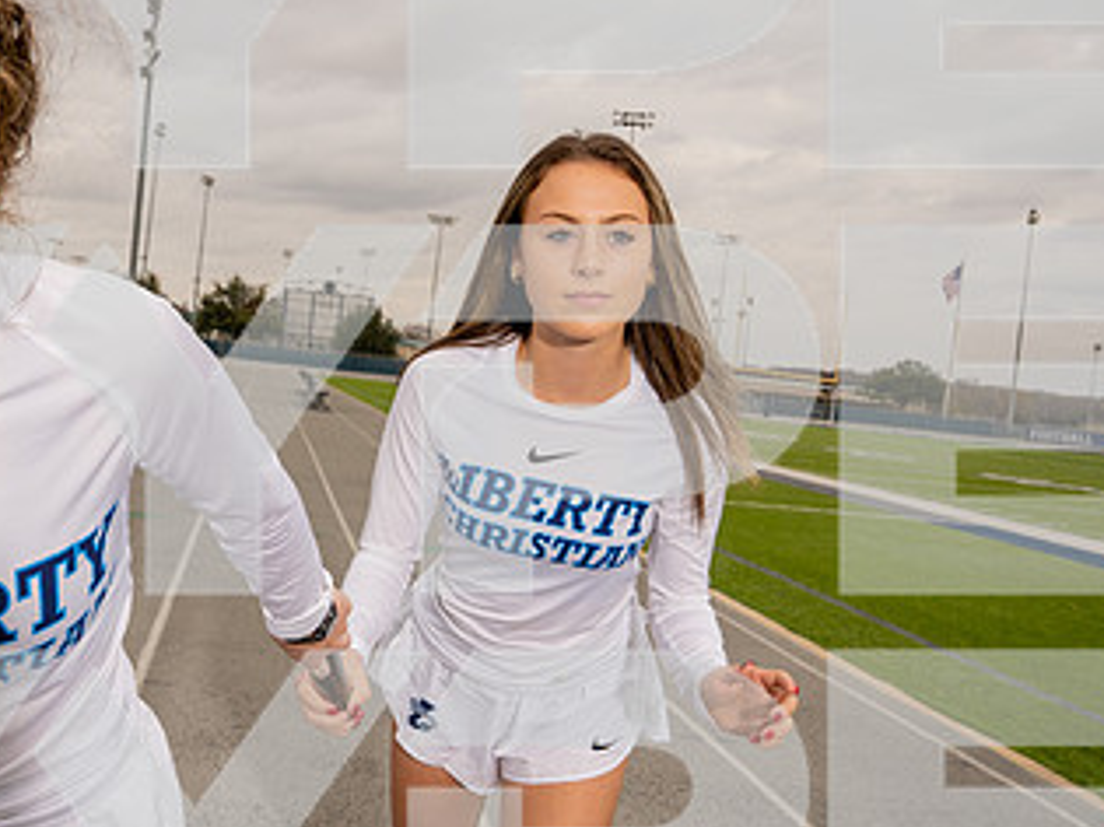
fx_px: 1467
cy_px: 412
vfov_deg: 31.5
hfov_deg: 40.6
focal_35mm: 46
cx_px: 350
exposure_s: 1/250
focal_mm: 26
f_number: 8
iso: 250
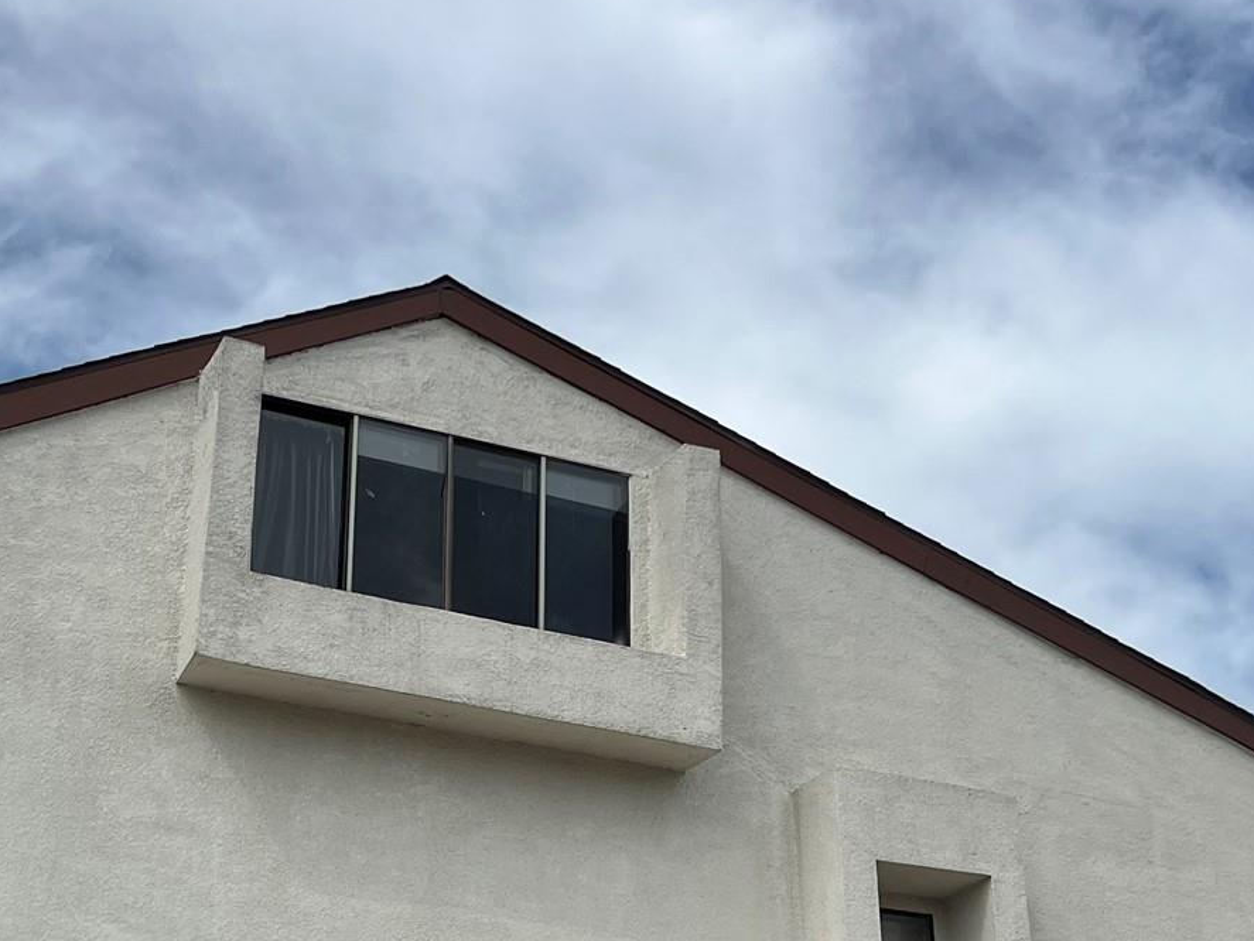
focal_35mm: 60
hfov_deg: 32.0
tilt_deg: +22.4
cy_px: 771
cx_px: 471
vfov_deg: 24.0
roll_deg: +0.5
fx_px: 2174
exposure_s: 1/8696
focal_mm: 5.7
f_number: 1.5
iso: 50
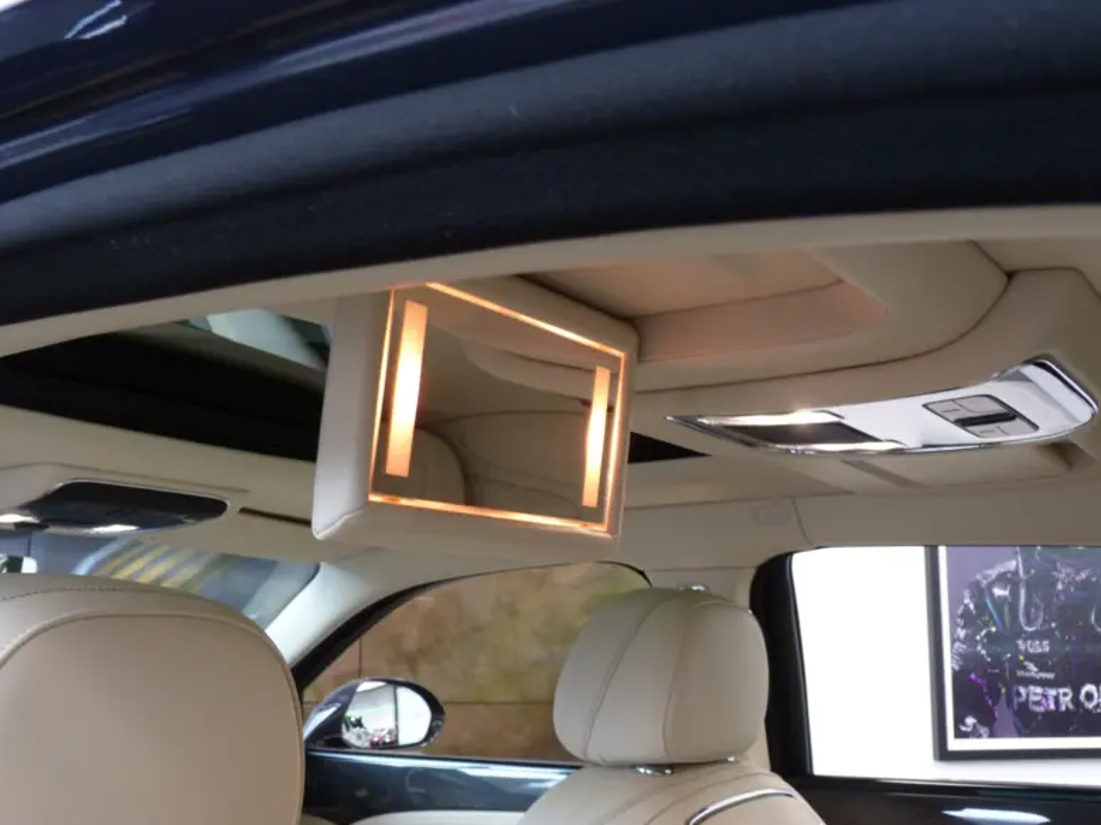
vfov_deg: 39.6
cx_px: 556
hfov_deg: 51.4
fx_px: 1145
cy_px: 420
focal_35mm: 36
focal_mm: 6.3
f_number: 3.1
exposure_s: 1/13
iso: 200
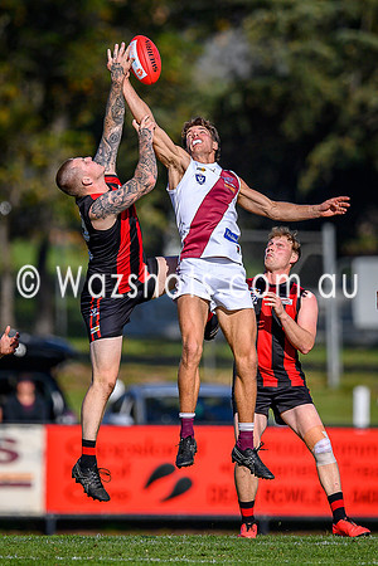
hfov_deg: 1.3
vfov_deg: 2.0
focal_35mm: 1036
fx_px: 16310
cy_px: 263
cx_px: 174
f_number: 4
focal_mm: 500
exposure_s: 1/2500
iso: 160
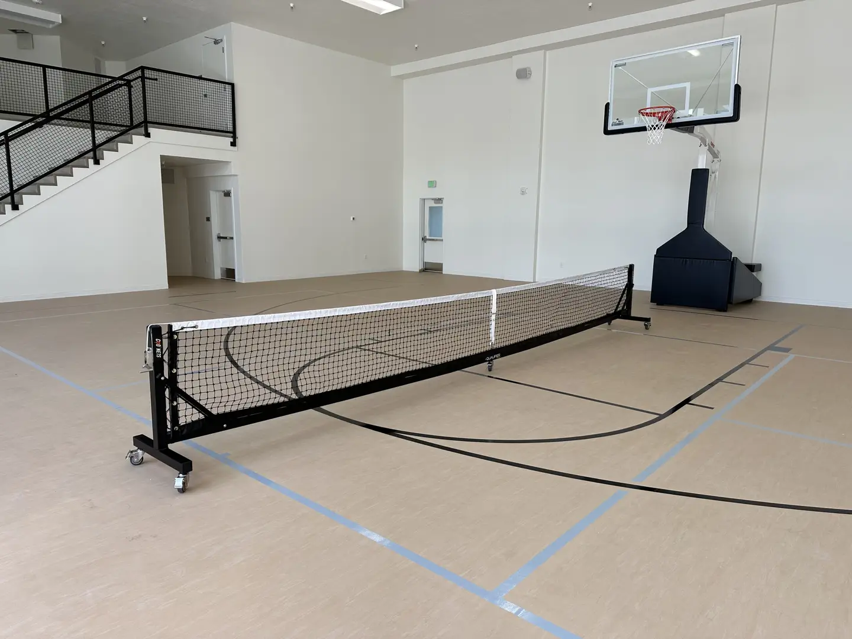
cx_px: 426
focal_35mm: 24
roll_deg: -0.8
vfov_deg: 56.8
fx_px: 591
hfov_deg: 71.6
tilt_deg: -9.5
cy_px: 320
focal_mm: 6.86
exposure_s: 1/357
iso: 80
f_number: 1.78
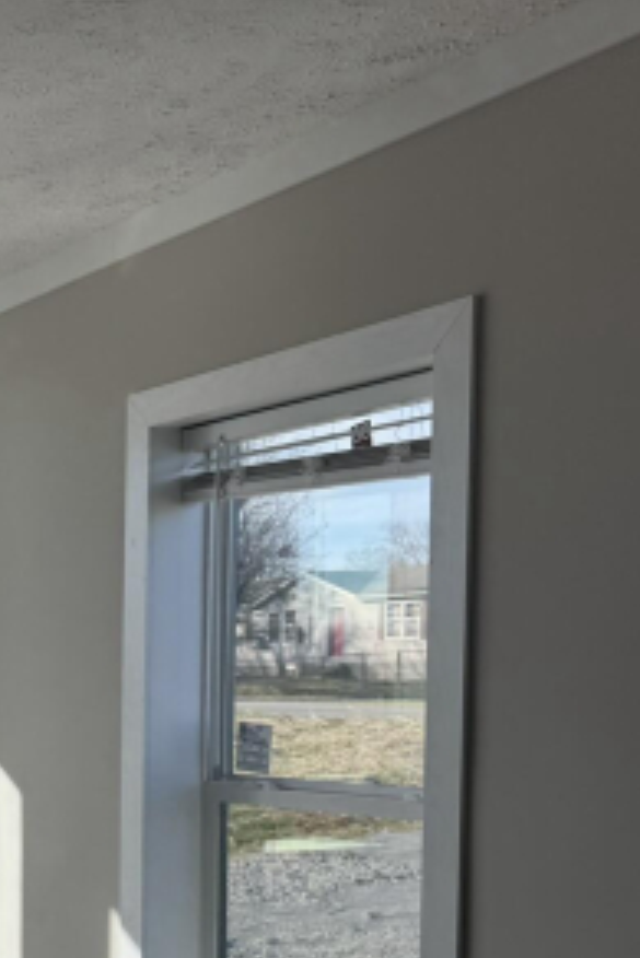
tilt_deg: -6.9
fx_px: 1518
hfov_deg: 20.1
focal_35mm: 57
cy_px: 817
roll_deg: -1.9
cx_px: -353
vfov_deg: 33.6
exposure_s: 1/1524
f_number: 1.78
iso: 80
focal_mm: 6.76
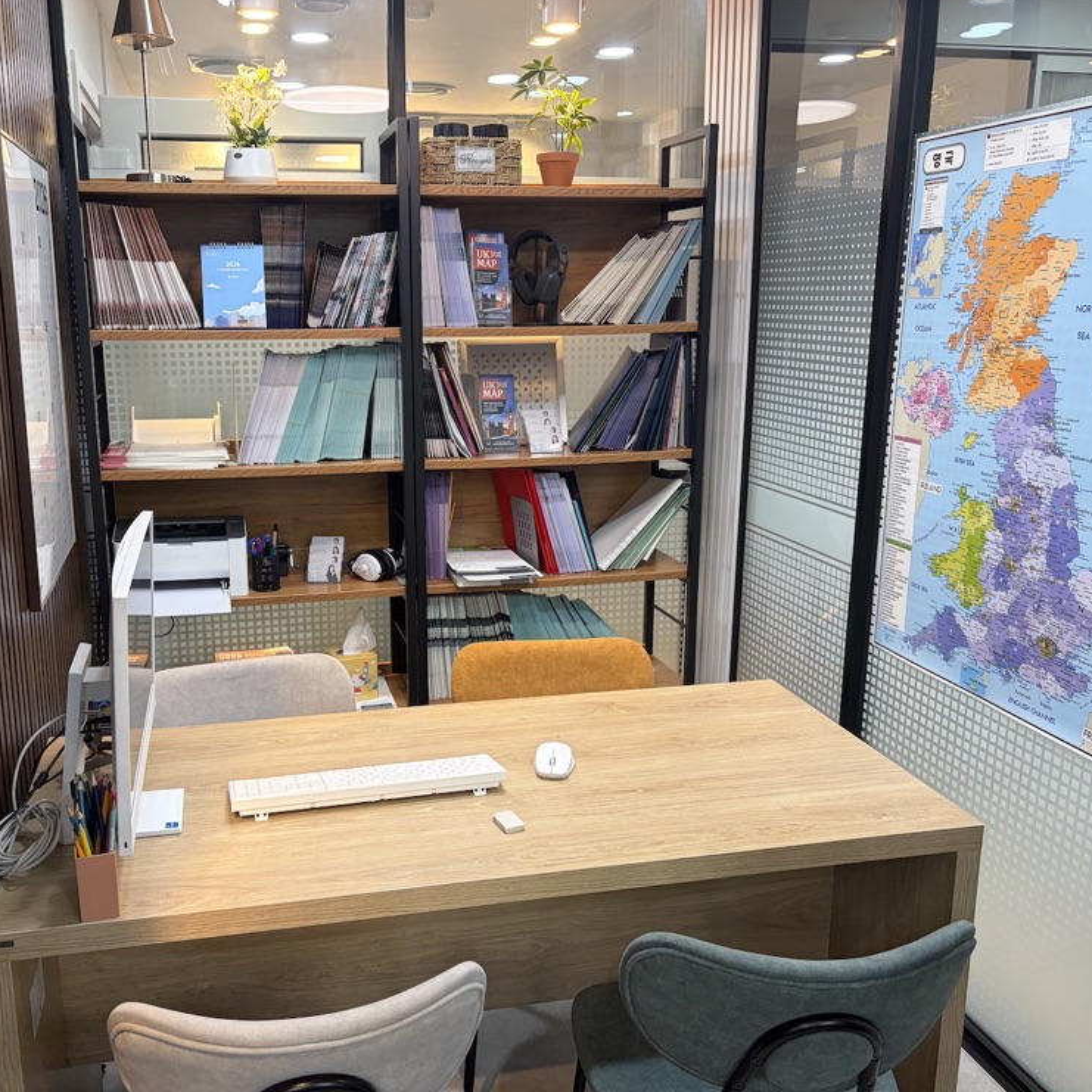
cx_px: 447
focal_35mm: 31
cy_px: 548
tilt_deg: -13.4
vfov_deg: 52.5
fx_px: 1106
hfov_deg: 52.2
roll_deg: +0.1
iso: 125
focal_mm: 5.96
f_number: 1.6
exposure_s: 1/120
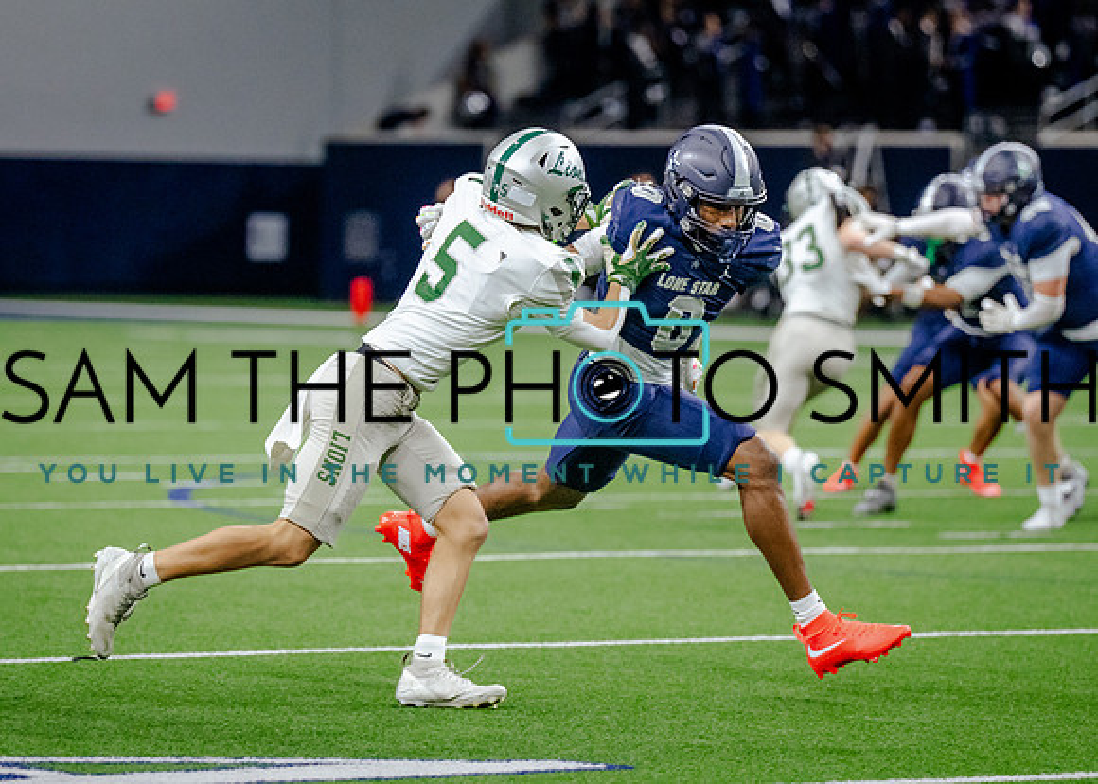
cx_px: 471
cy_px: 343
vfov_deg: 5.9
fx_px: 7552
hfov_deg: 8.3
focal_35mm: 242
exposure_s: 1/1250
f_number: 2.8
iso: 3200
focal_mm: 155
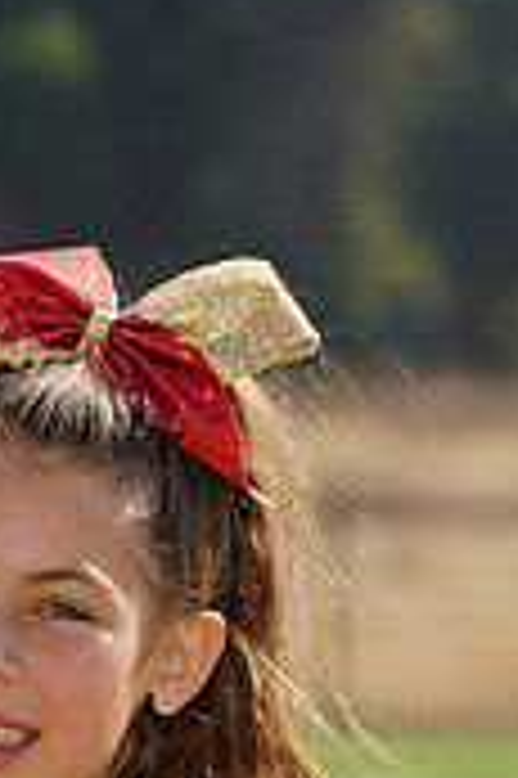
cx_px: 45
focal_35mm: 656
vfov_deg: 3.1
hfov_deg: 2.1
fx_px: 14186
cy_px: 1097
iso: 100
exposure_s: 1/250
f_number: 9
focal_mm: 196
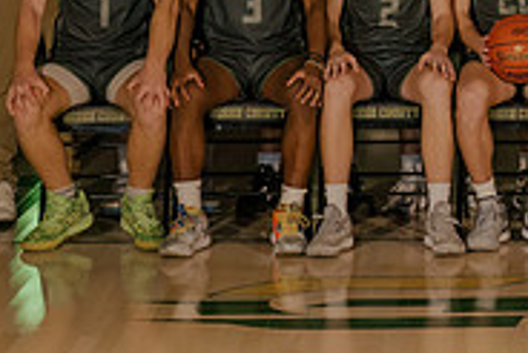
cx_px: 561
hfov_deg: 11.2
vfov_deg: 7.5
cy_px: -122
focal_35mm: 181
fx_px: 2657
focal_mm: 35
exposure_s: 1/125
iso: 800
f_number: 1.8
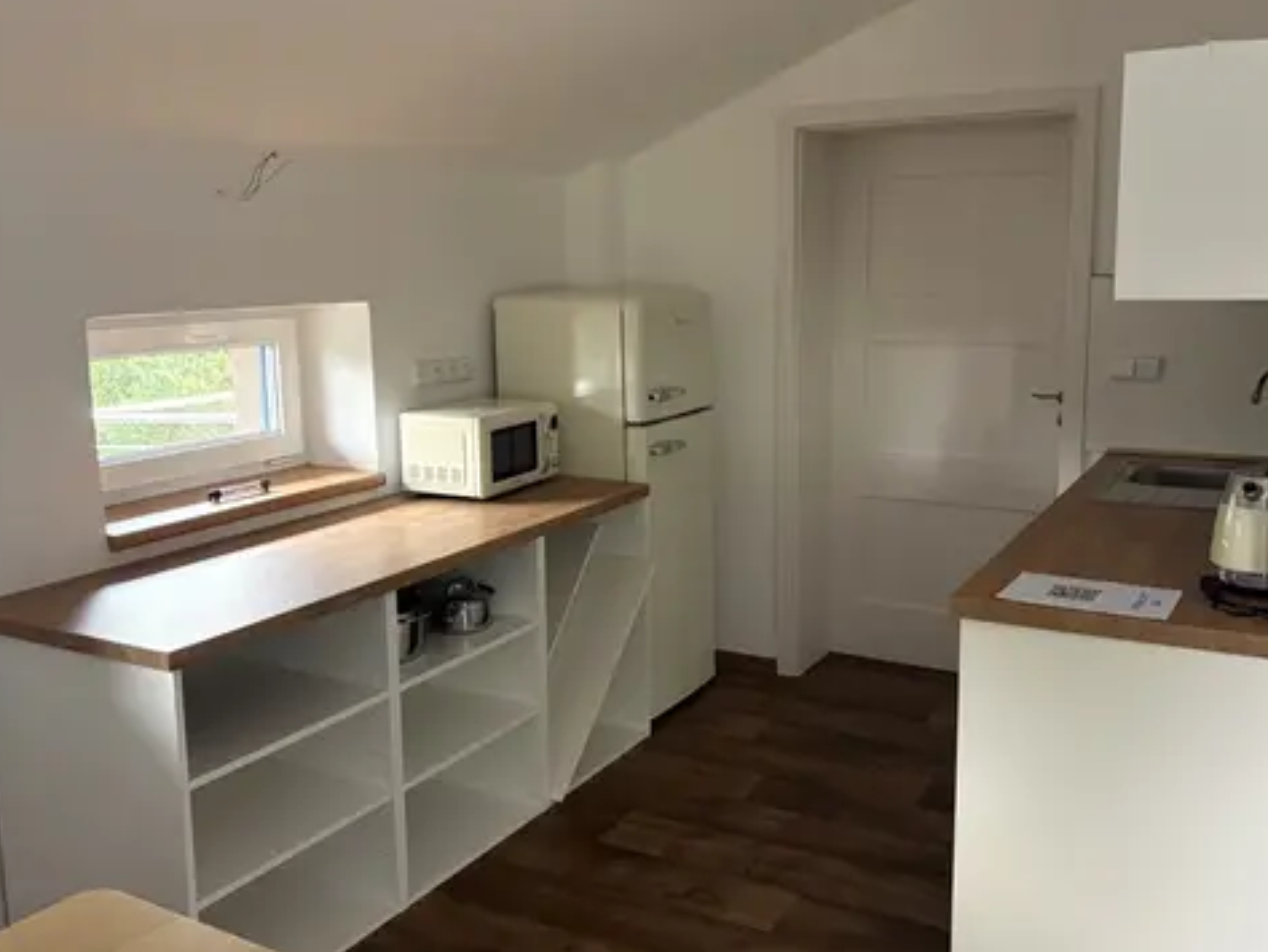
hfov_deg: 55.3
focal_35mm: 33
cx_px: 678
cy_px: 453
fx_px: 1209
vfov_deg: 43.0
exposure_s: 1/60
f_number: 1.6
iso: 250
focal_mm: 5.96
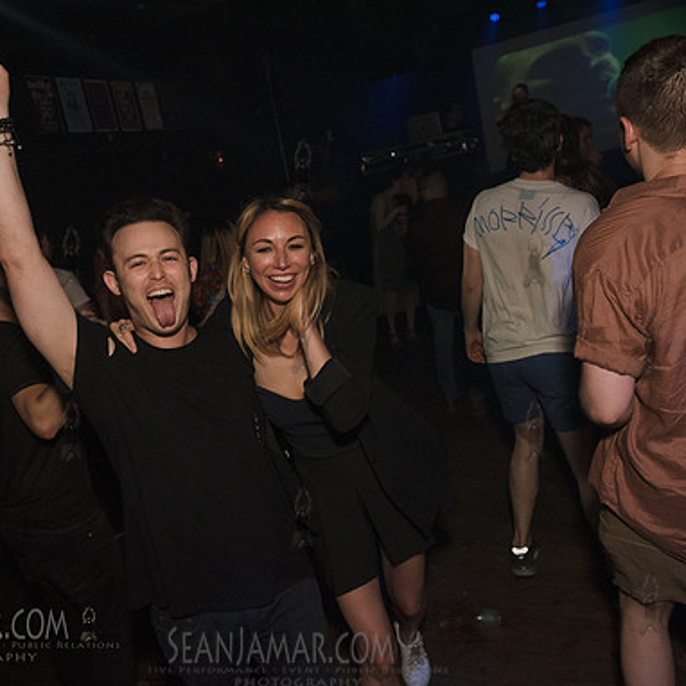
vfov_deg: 52.5
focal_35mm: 31
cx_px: 302
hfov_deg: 52.4
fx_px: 695
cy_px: 342
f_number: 4.5
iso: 2000
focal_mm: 24
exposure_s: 1/320
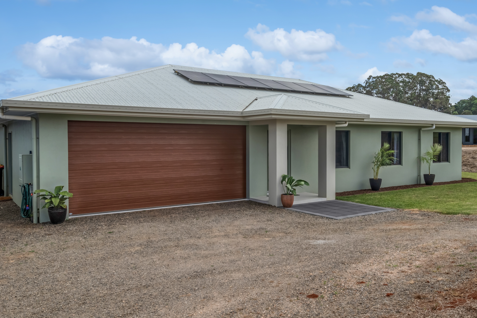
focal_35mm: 27
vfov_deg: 48.0
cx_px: 238
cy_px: 159
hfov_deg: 67.4
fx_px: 358
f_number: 13
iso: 1600
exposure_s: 1/1250
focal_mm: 27
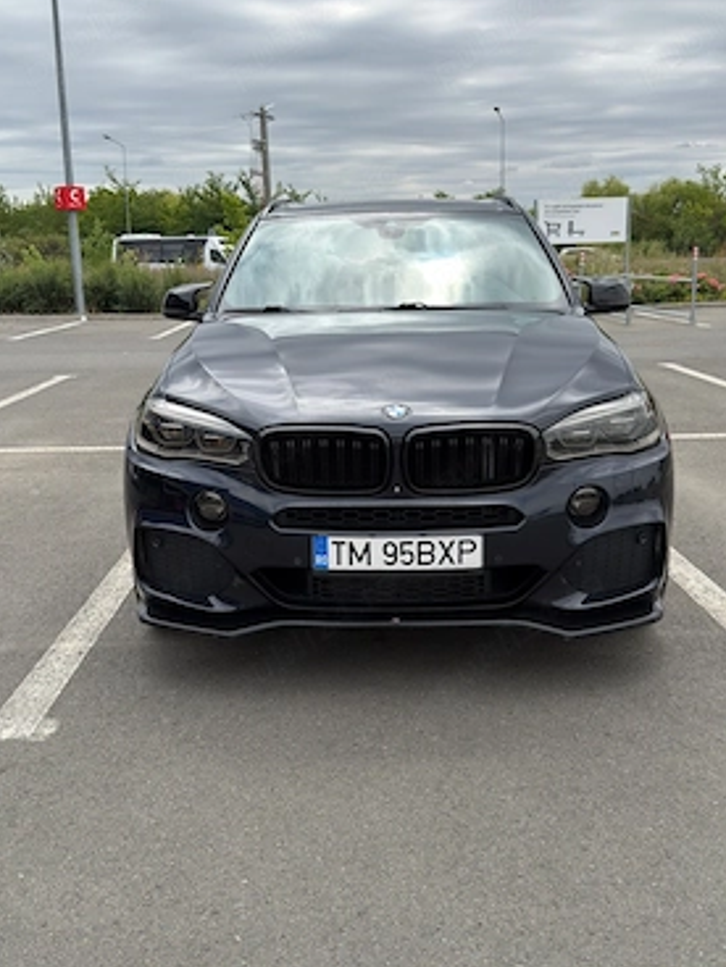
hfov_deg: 37.7
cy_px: 462
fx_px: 1063
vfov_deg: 49.0
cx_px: 366
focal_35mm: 38
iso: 64
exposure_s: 1/2985
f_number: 1.78
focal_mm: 6.76
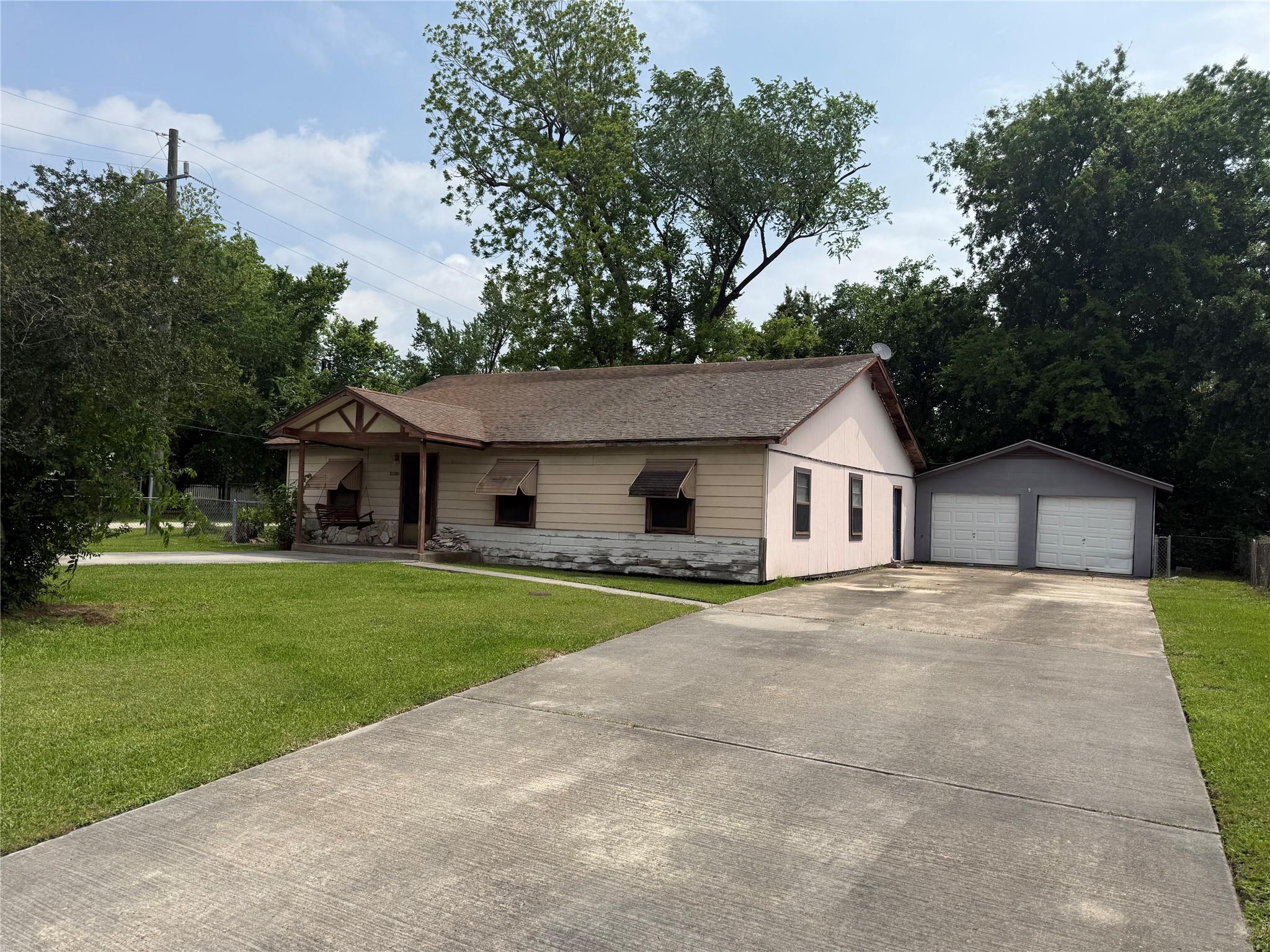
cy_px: 476
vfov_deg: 56.8
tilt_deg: +2.1
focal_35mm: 24
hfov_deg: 71.6
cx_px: 635
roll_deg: -3.4
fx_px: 881
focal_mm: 6.76
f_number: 1.78
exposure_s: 1/7353
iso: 80
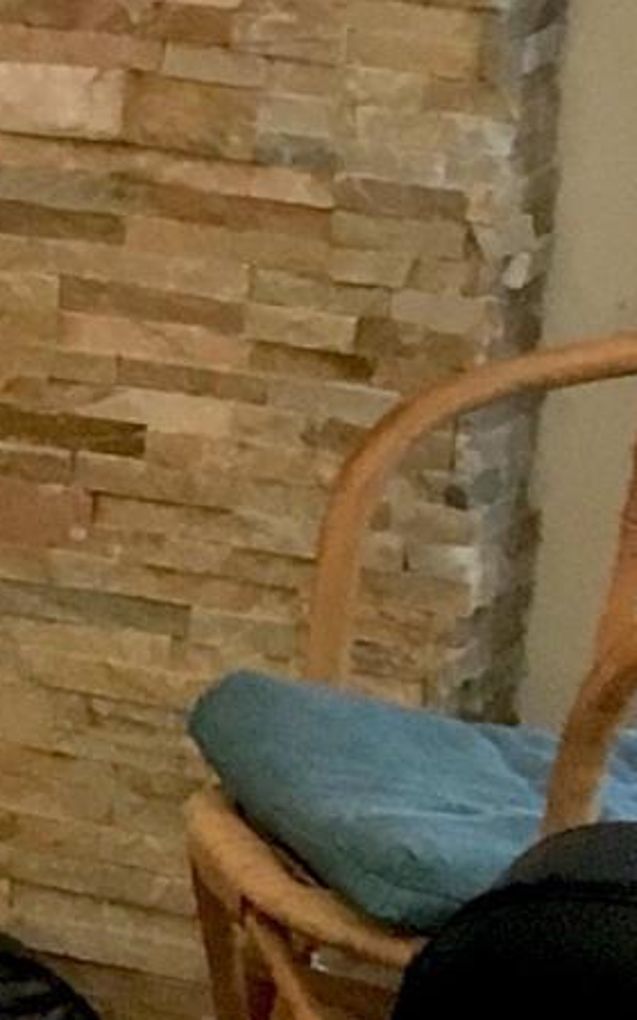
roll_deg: -0.2
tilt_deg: -8.8
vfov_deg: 10.2
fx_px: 5698
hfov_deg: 5.1
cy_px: 9
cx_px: -2509
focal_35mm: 205
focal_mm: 4.15
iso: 80
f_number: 2.2
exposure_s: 1/30
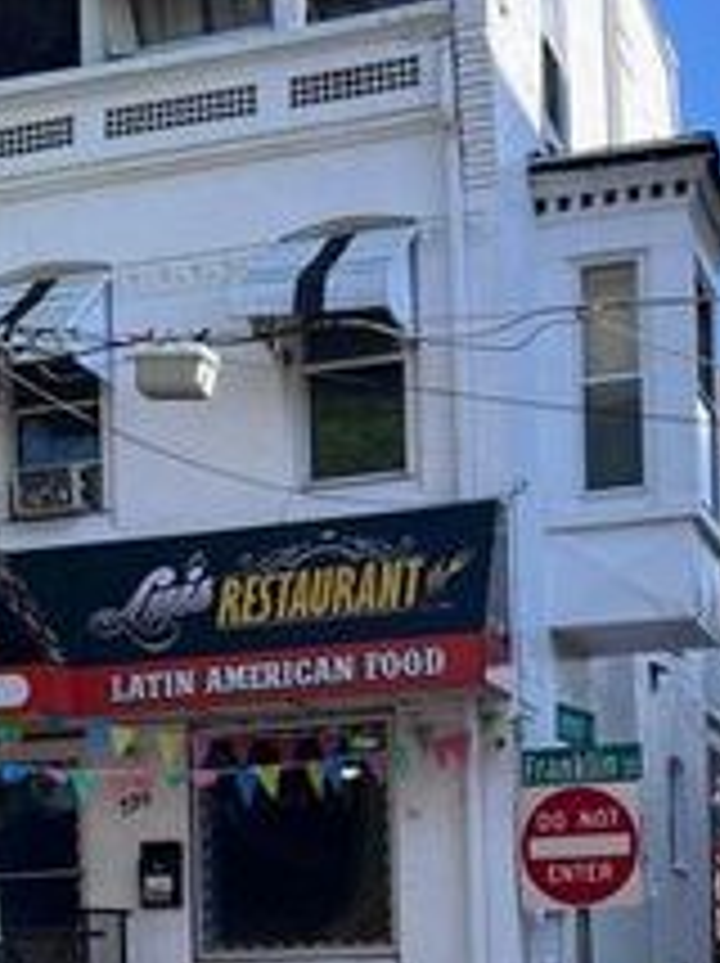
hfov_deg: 18.1
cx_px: 220
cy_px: 920
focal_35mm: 81
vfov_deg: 23.3
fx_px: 2251
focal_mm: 5.7
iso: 50
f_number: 1.5
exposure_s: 1/2083
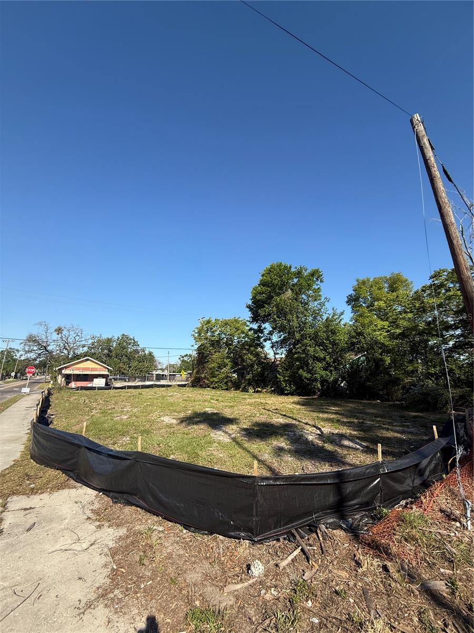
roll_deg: -0.7
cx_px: 237
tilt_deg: +14.9
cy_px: 316
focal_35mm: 14
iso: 50
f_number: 2.2
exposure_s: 1/1464
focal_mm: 2.22
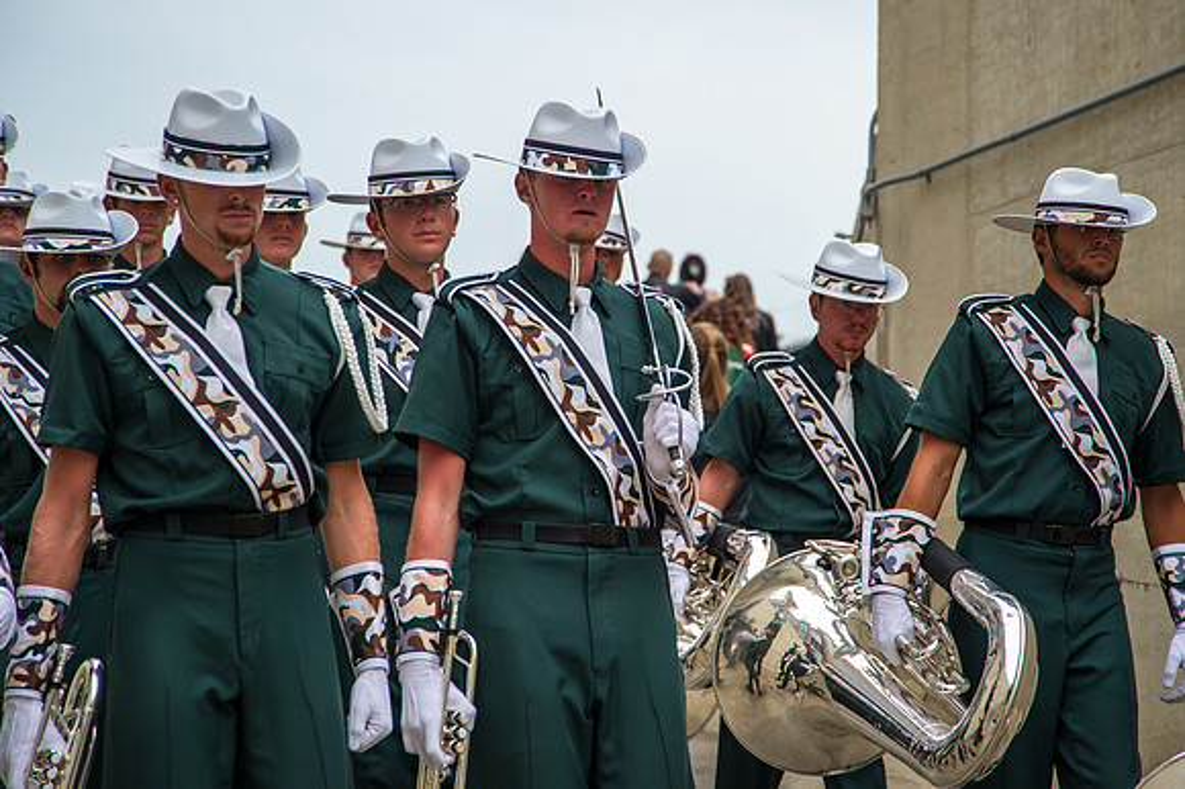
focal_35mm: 112
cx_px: 622
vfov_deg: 12.2
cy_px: 356
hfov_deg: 18.3
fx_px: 3684
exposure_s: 1/160
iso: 500
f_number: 5.6
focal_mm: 102
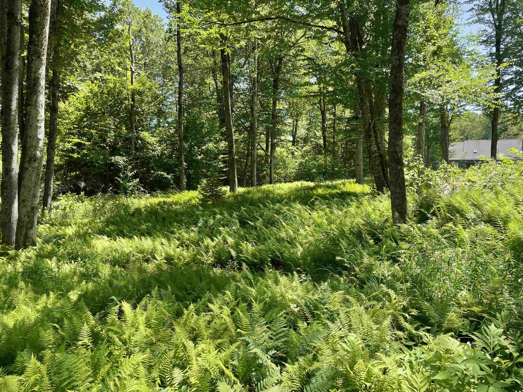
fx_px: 393
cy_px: 196
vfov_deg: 53.1
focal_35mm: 26
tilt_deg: -3.1
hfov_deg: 67.3
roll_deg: -2.0
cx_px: 262
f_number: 1.6
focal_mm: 4.2
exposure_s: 1/511
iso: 32
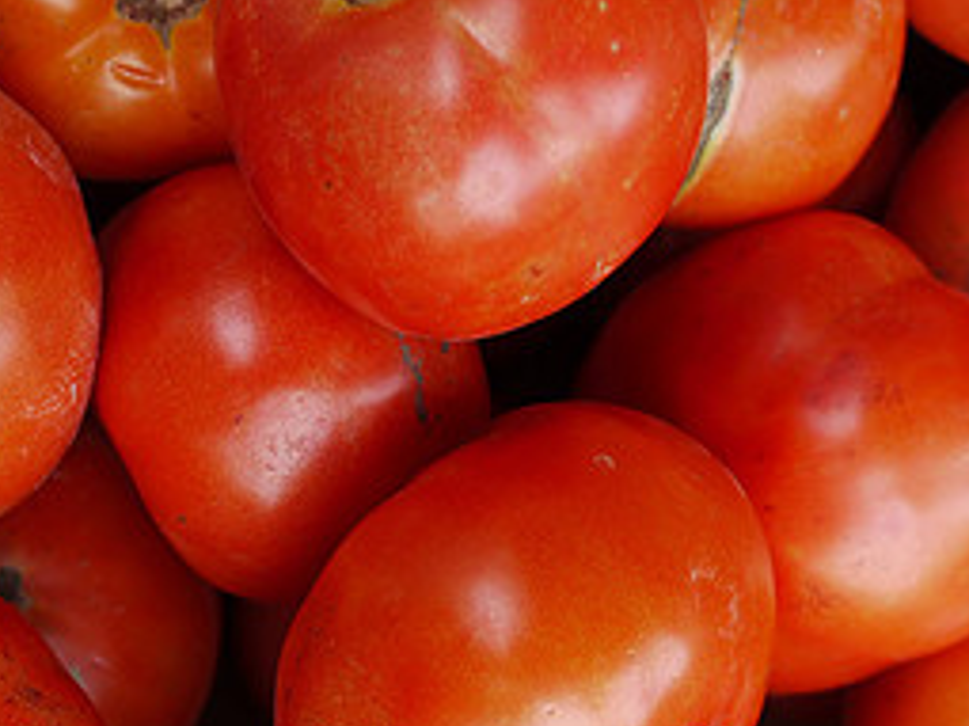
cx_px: 589
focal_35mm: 91
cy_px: 694
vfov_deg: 16.0
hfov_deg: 21.5
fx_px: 2546
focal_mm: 20
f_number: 2.5
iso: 100
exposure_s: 1/125
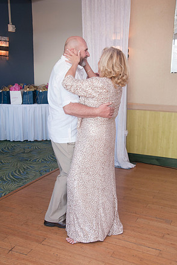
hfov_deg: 31.2
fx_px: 317
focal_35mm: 43
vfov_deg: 45.4
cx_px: 90
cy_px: 132
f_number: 5.6
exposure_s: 1/60
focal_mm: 28
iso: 400
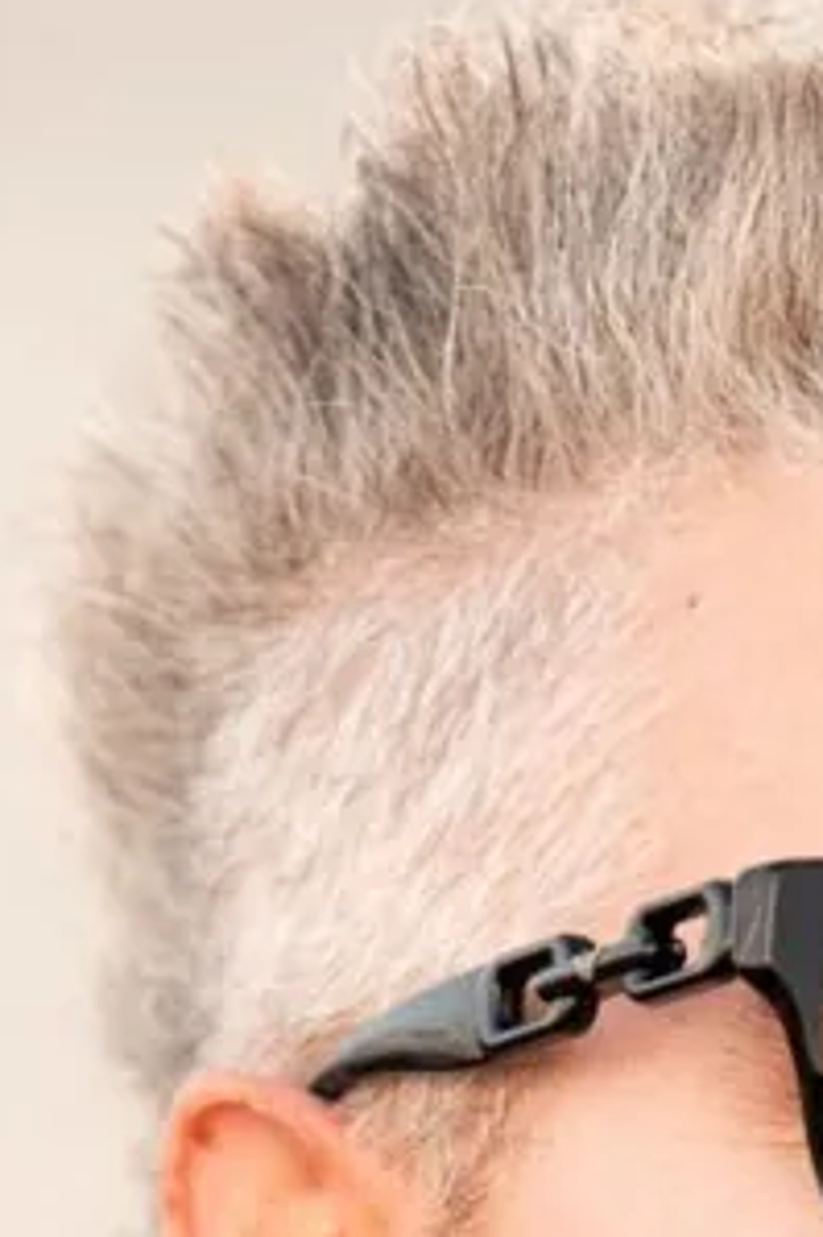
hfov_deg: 2.1
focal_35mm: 651
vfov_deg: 3.2
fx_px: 22348
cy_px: 1750
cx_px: 732
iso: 320
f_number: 4.5
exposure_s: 1/250
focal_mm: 180
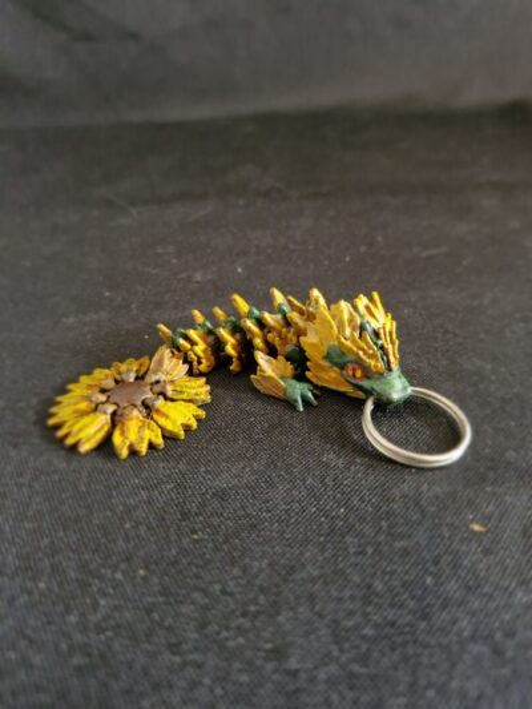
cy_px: 354
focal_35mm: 23
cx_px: 266
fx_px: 471
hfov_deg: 58.9
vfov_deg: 73.9
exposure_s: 1/25
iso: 800
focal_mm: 5.54
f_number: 1.8
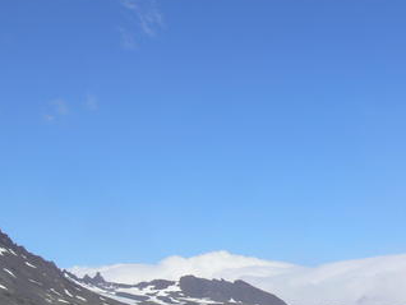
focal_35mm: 88
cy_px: 253
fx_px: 1033
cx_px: 406
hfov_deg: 21.5
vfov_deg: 16.7
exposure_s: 1/400
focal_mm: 7.4
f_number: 7.1
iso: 80
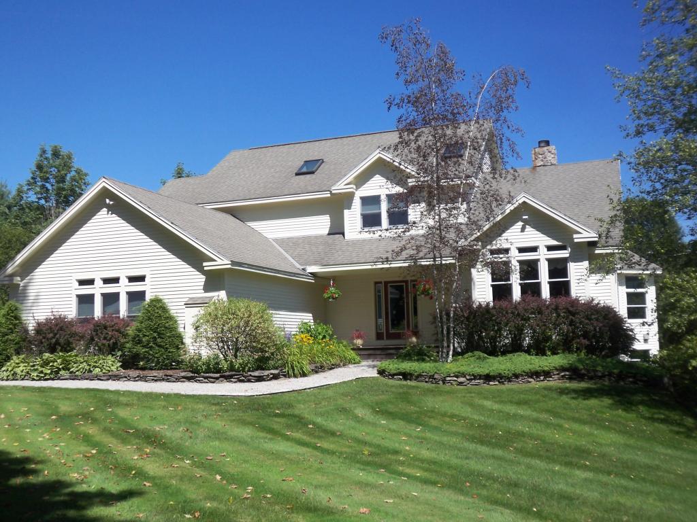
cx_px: 348
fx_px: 785
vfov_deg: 36.8
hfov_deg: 47.9
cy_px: 261
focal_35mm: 39
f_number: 3.9
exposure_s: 1/400
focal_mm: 6.4
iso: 50
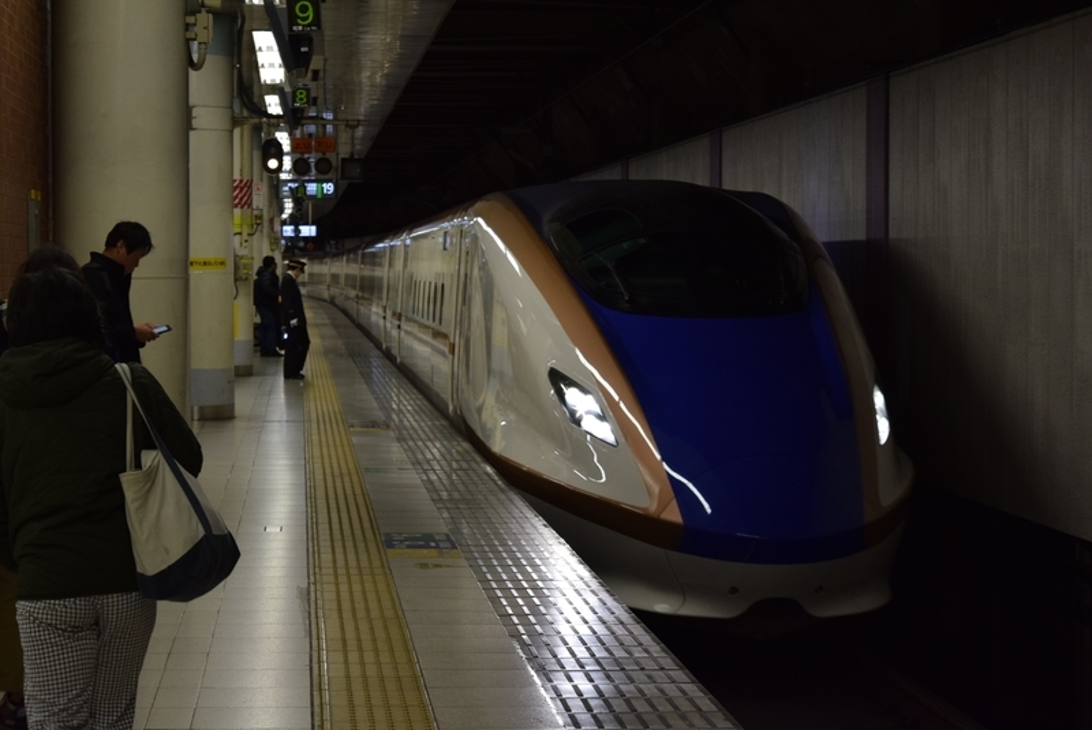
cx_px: 546
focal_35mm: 82
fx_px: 2505
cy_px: 365
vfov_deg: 16.6
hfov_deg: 24.6
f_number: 5.6
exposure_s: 1/100
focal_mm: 55
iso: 800
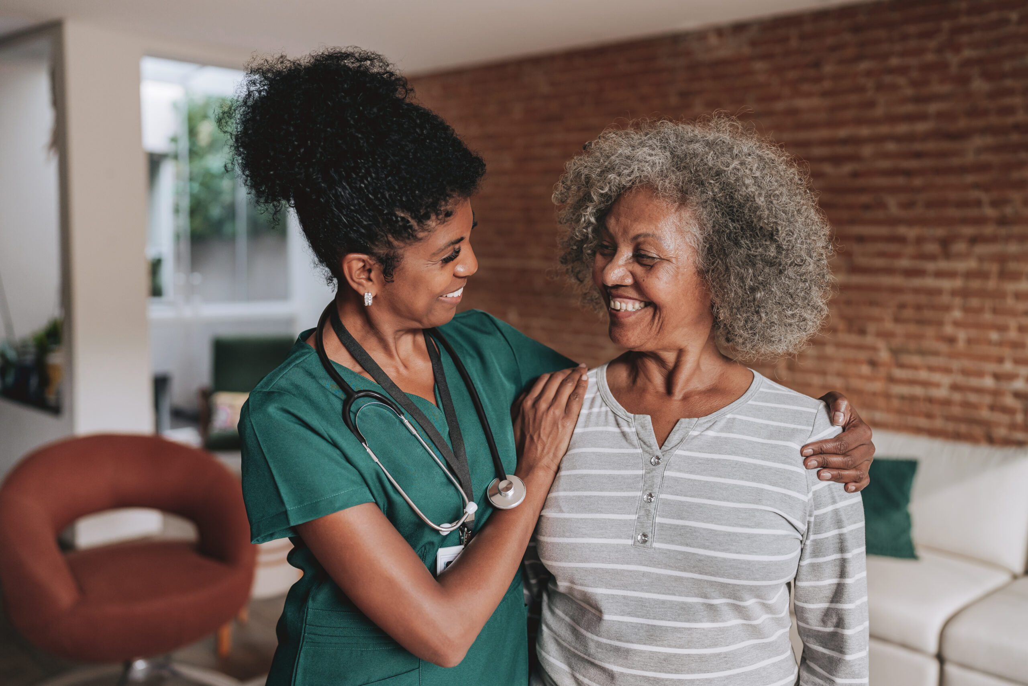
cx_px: 514
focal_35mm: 35
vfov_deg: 37.9
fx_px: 999
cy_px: 343
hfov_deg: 54.4
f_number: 2
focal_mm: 35
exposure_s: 1/640
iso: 400
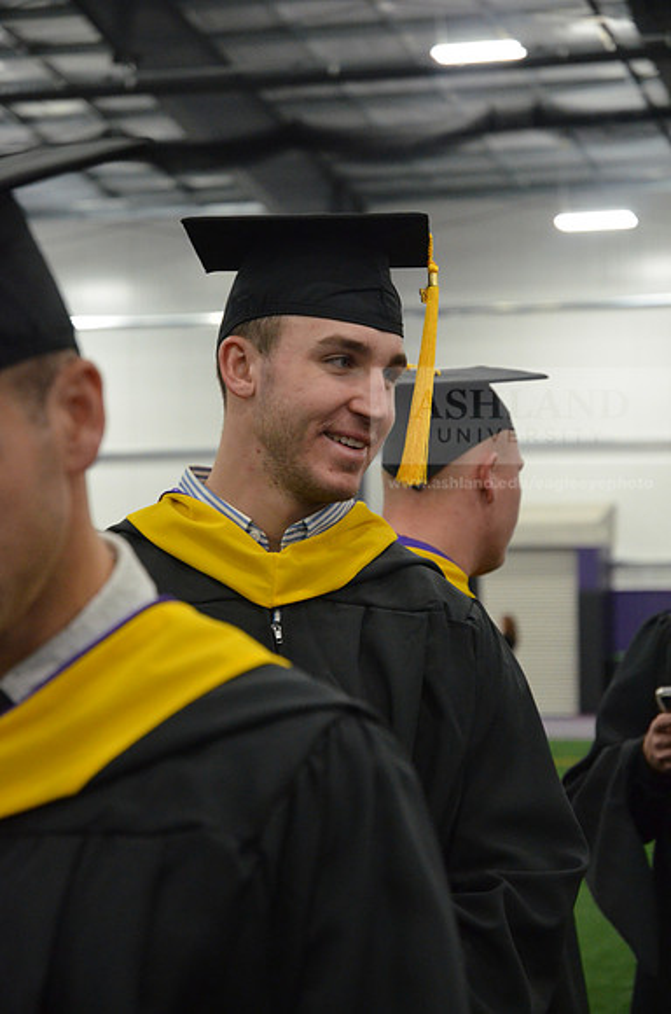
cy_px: 507
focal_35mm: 105
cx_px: 336
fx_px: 2950
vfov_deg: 19.5
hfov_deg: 13.0
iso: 2800
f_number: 4.5
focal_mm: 70
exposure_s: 1/125
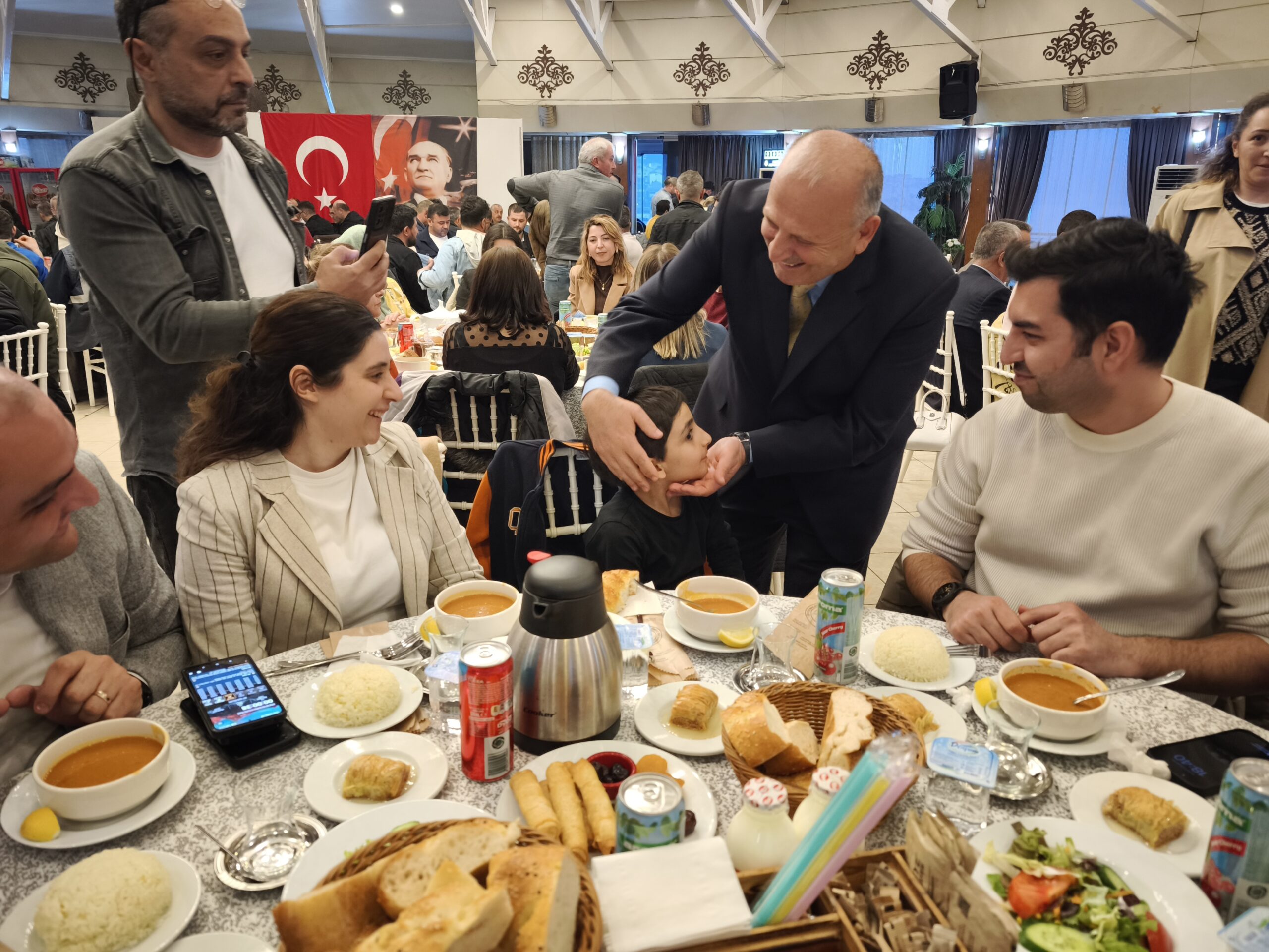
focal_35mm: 23
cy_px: 476
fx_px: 843
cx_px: 634
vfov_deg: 58.9
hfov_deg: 73.9
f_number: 1.6
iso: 640
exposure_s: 1/50
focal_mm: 6.57
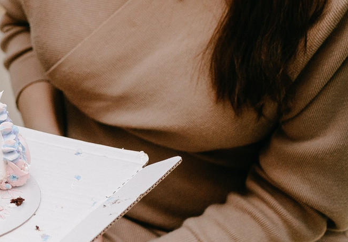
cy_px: -70
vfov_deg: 9.8
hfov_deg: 12.9
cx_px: -276
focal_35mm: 142
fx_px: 1392
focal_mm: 35
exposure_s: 1/160
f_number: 3.2
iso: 400
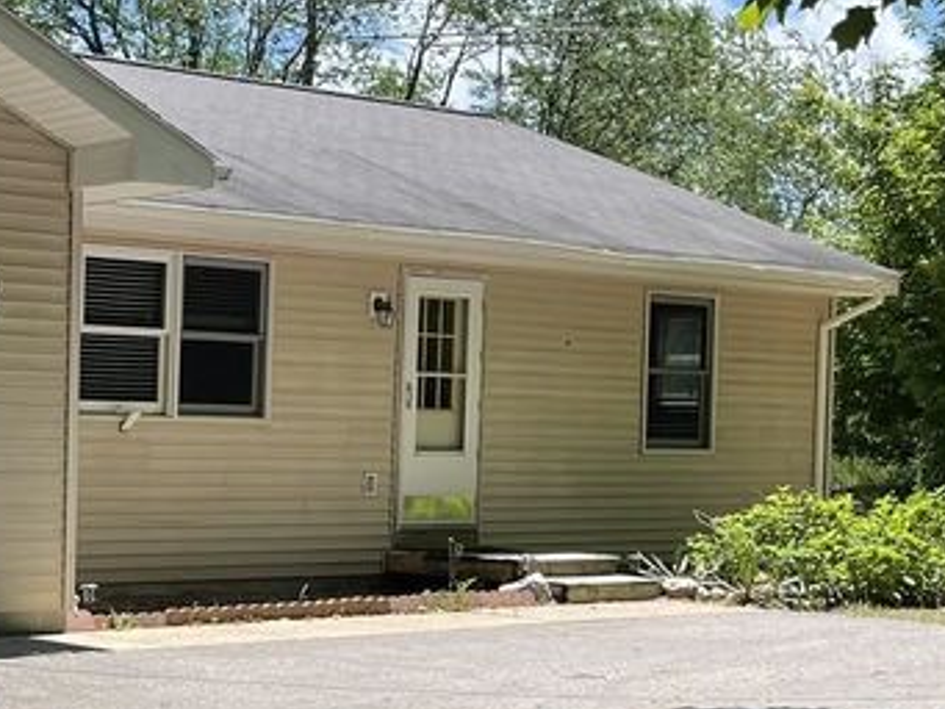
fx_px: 2048
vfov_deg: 19.5
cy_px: 529
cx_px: -83
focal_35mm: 75
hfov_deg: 24.3
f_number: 1.6
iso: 32
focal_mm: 5.1
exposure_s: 1/2083
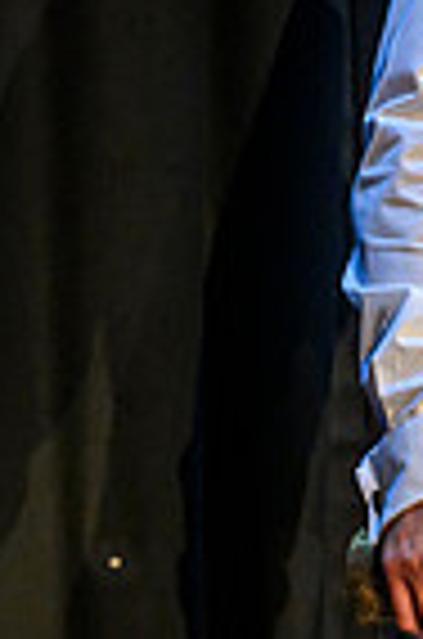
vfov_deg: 5.0
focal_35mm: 410
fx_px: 7261
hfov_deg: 3.3
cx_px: 1148
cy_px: -52
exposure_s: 1/160
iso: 1600
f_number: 3.2
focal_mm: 100
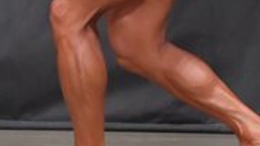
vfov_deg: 1.2
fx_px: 7071
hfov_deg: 2.1
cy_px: -120
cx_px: 319
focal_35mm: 1026
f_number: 5.6
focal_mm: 150
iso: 6400
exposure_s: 1/400
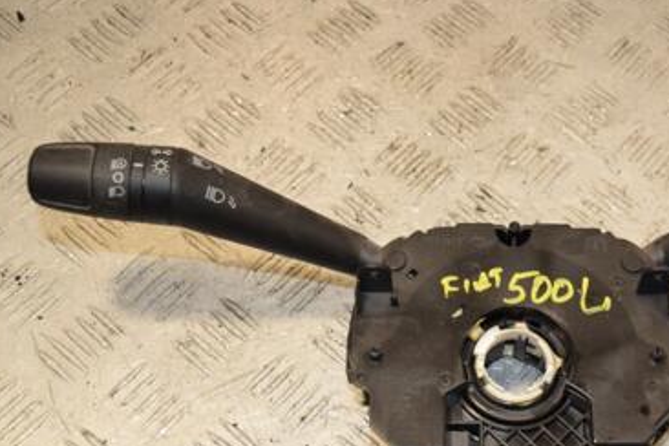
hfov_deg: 30.9
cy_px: 296
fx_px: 1189
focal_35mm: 64
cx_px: 499
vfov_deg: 21.2
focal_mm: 26
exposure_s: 1/200
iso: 800
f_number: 7.1
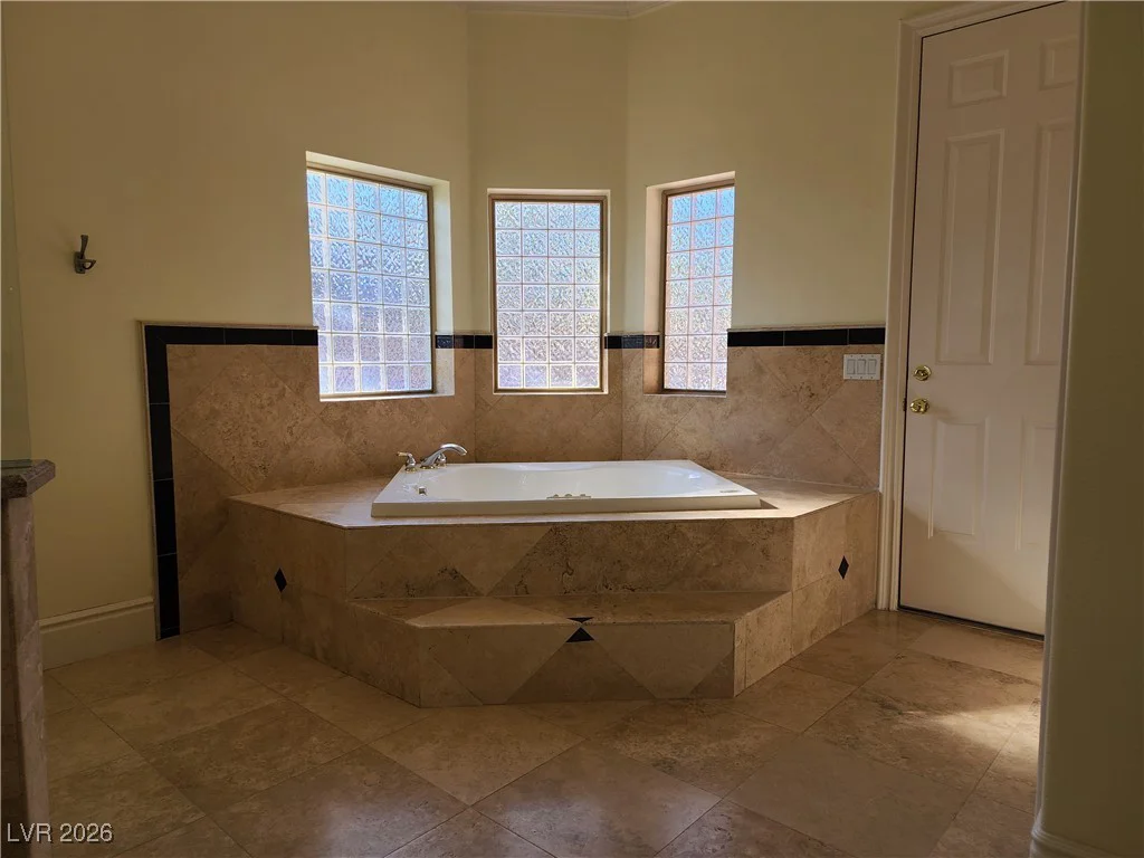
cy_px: 429
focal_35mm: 23
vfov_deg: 58.9
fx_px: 760
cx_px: 572
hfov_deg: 73.9
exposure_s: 1/120
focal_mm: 6.4
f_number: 1.8
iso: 32
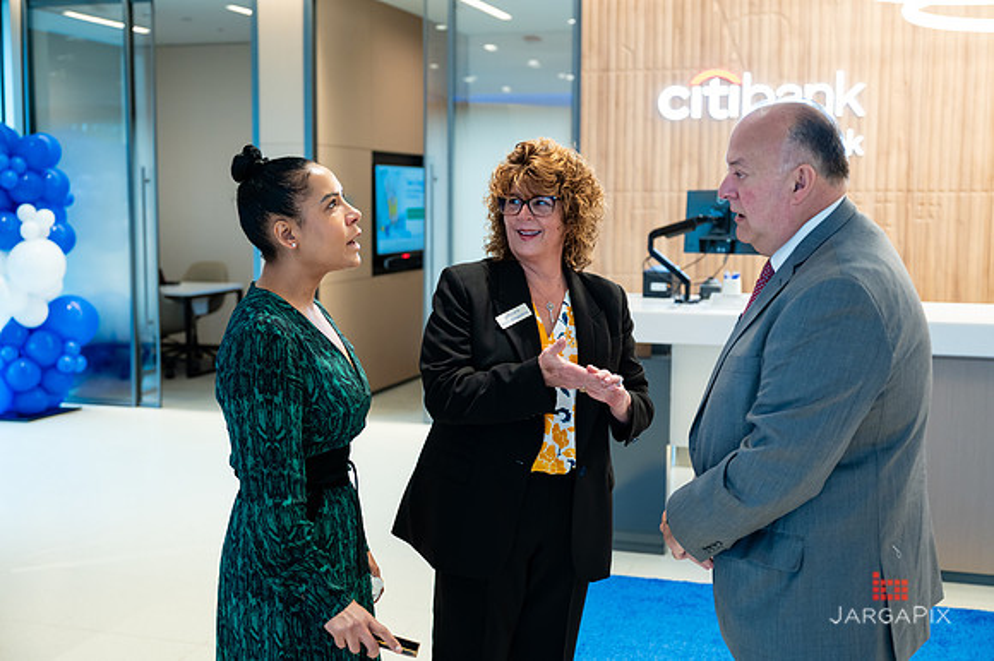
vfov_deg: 30.4
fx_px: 1217
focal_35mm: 44
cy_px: 326
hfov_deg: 44.4
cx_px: 491
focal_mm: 43
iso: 1000
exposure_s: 1/200
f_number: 3.2
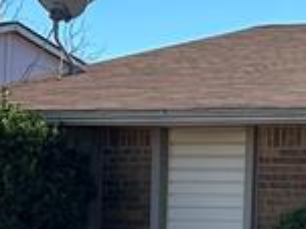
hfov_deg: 11.2
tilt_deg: -1.2
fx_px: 1440
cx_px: 565
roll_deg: -1.2
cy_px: 308
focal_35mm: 163
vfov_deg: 8.9
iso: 80
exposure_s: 1/3861
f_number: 1.78
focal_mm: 6.86
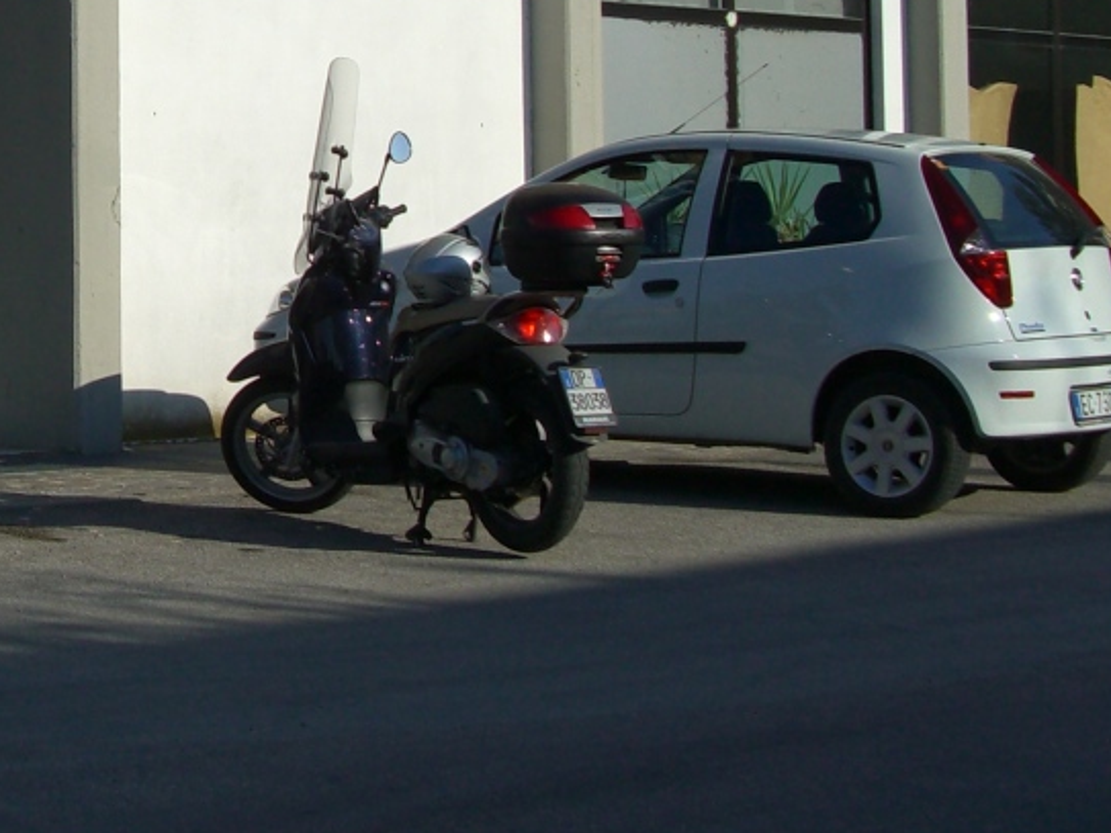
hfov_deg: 17.1
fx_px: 3594
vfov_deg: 13.1
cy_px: 51
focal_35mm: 112
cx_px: -45
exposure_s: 1/500
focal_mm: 7.9
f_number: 5.6
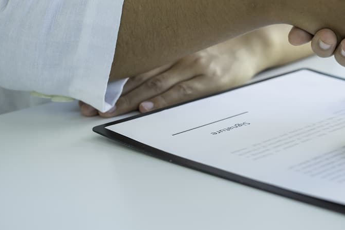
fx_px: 910
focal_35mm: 95
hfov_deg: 20.9
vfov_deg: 14.3
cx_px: 325
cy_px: 62
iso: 160
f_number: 3.2
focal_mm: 50
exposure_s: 1/100
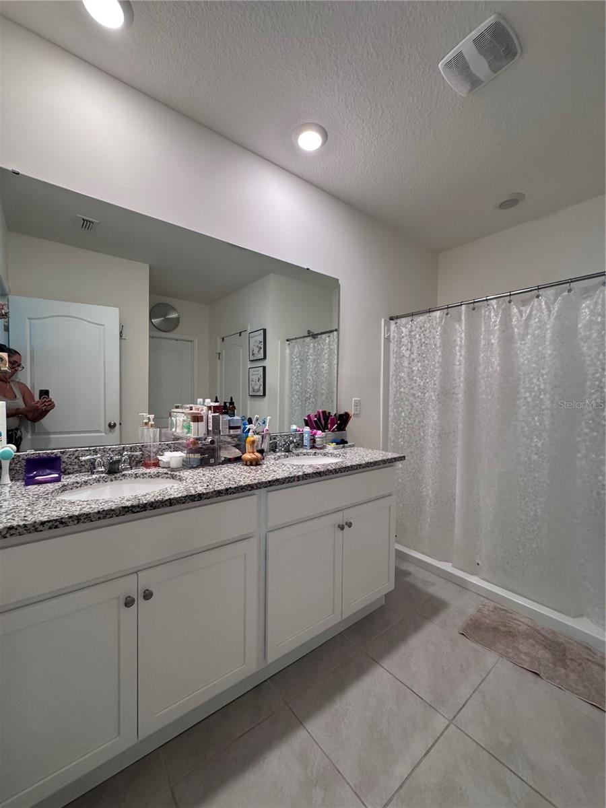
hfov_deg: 85.7
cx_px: 303
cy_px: 404
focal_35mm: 14
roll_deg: -0.8
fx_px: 327
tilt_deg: -1.0
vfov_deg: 102.1
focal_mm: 2.22
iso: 320
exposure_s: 1/120
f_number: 2.2
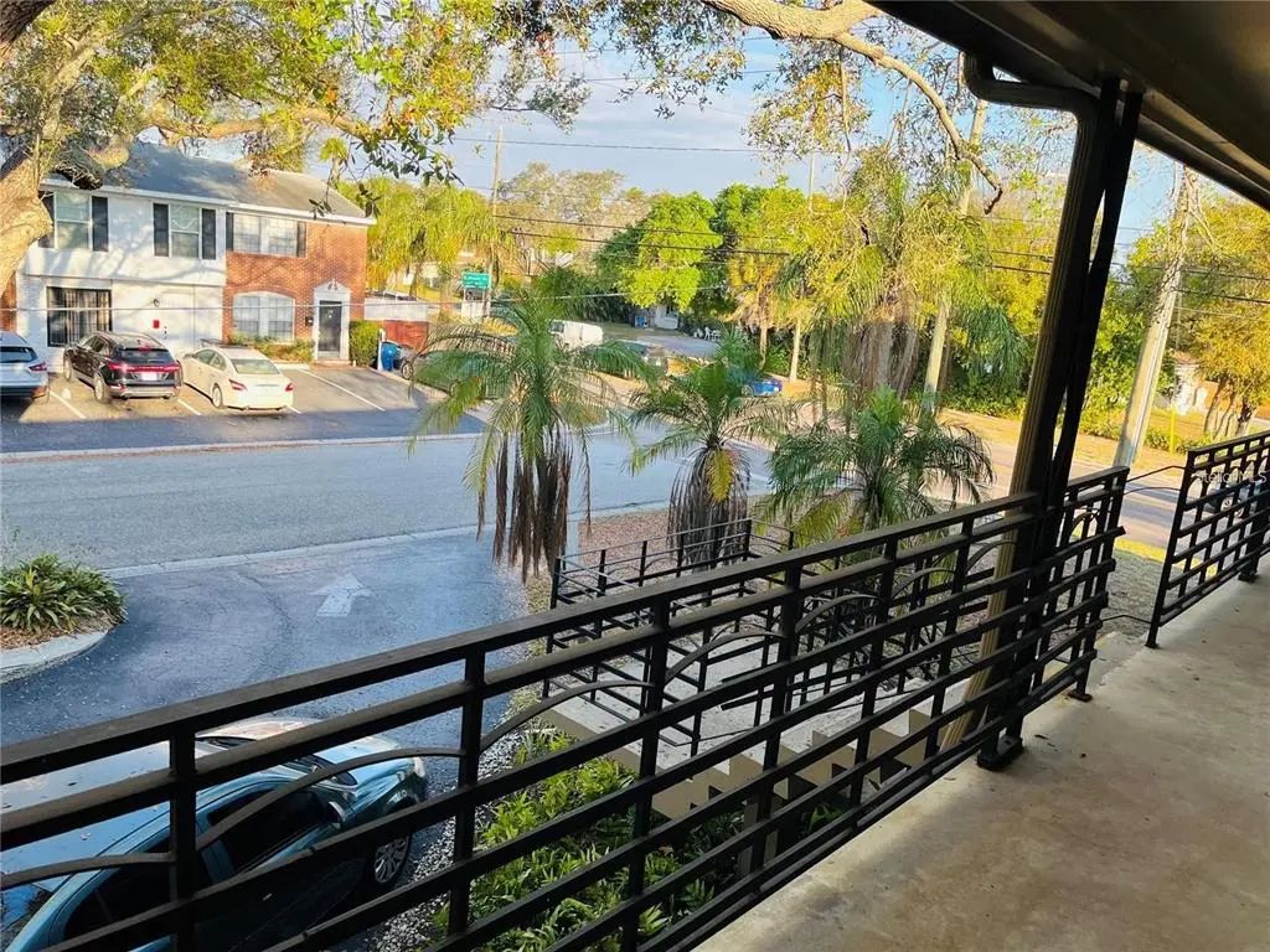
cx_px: 635
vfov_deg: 53.1
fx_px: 954
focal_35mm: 26
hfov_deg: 67.3
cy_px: 476
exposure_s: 1/574
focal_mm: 5.1
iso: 50
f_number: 1.6
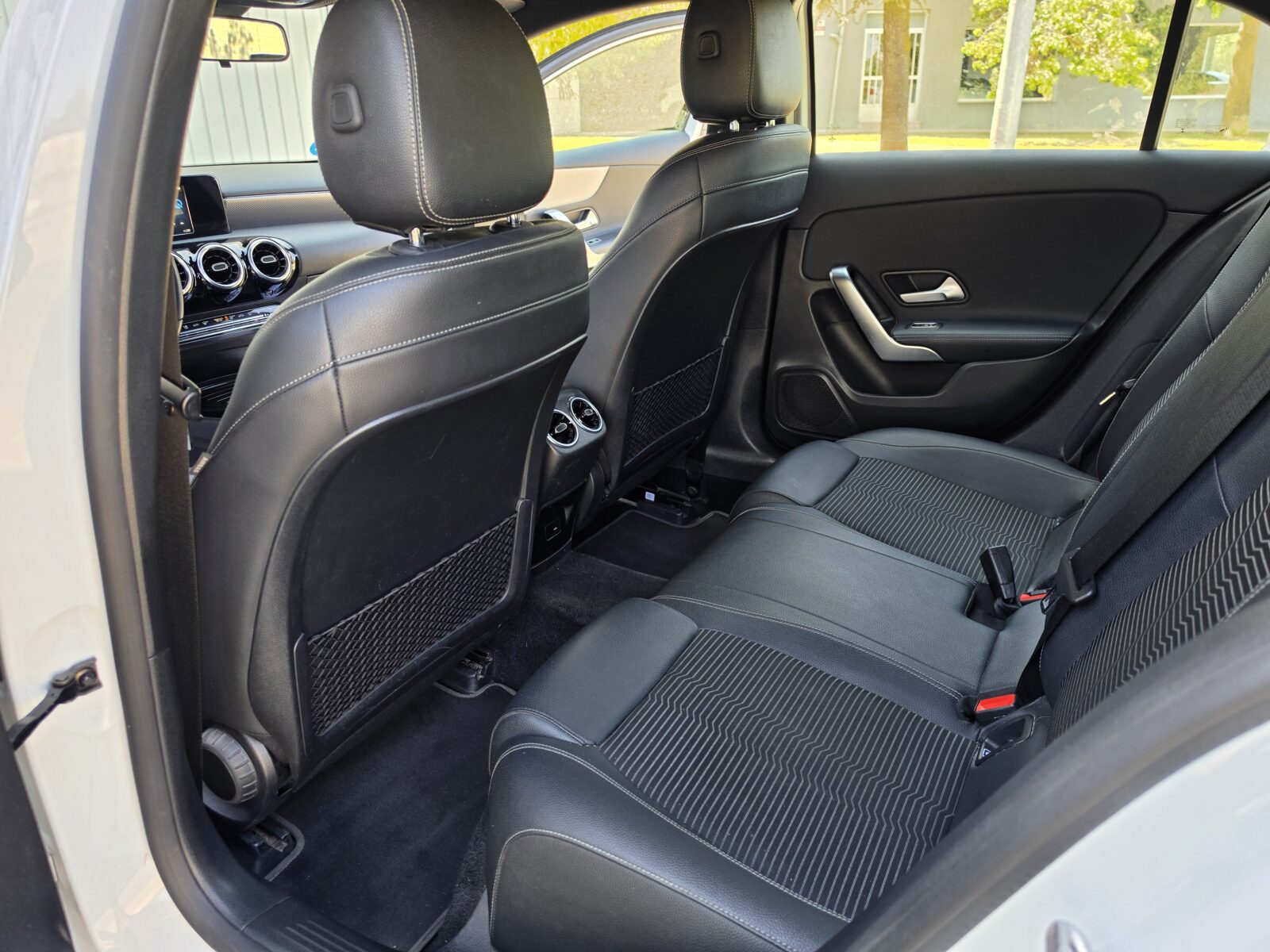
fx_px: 844
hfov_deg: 73.9
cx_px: 635
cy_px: 476
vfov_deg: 58.9
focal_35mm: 23
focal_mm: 6.5
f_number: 1.4
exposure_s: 1/180
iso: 40
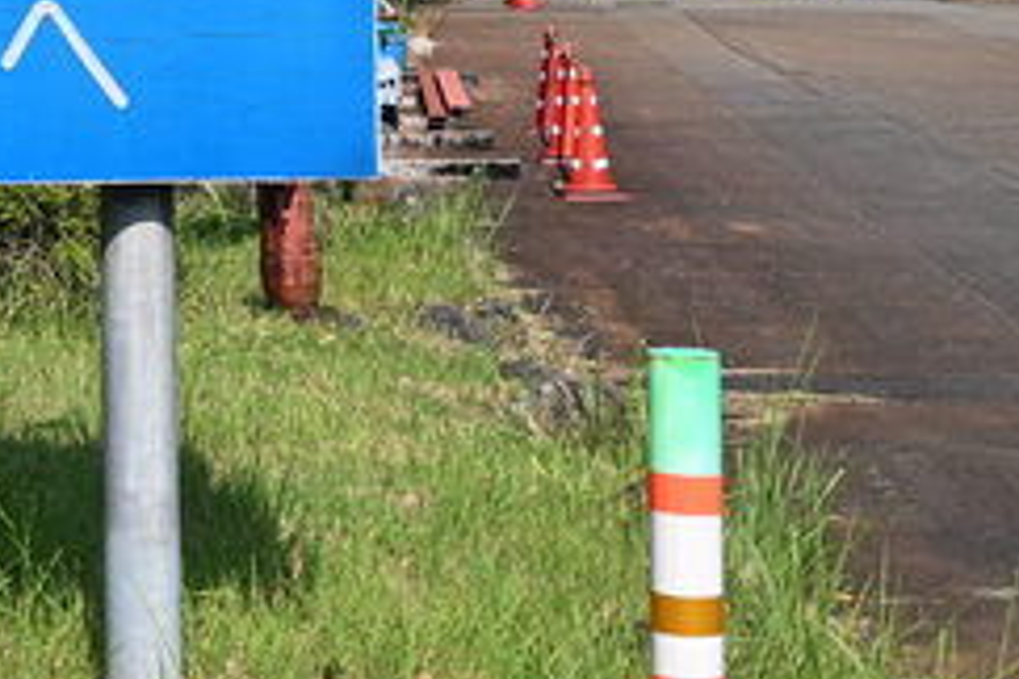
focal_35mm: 126
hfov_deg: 15.4
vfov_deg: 10.5
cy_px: -333
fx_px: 3557
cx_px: -359
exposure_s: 1/400
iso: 100
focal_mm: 25
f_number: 7.1
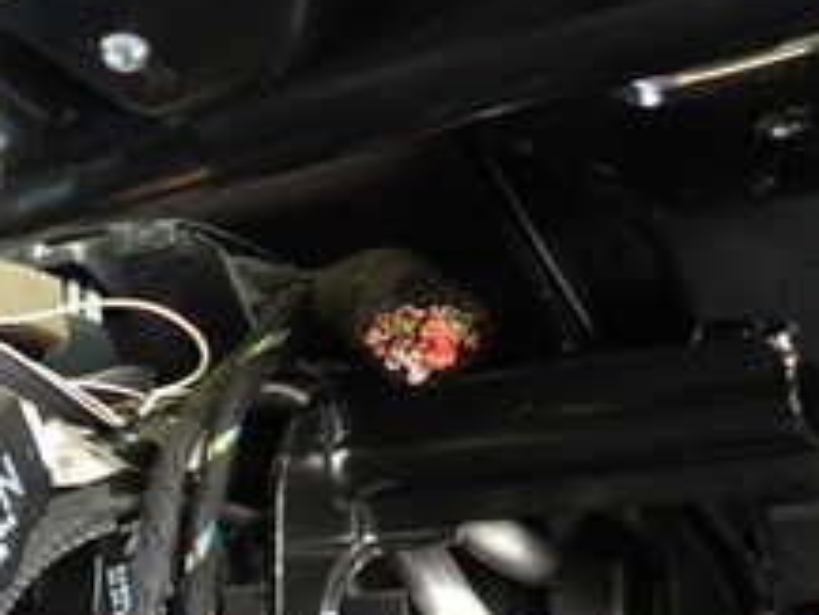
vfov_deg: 19.7
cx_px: -298
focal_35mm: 69
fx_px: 1633
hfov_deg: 24.0
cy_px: 796
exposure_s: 1/40
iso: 200
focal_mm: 4.5
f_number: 2
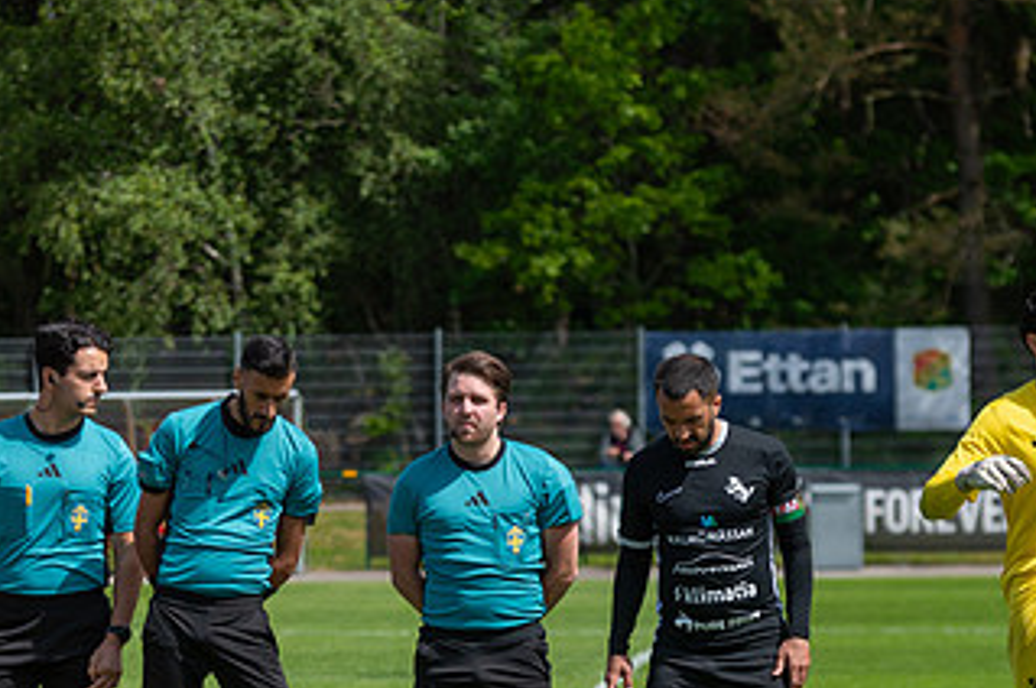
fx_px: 6583
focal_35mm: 229
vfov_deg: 6.0
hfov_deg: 9.0
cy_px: 548
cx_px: 289
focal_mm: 122
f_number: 4
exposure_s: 1/1600
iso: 100
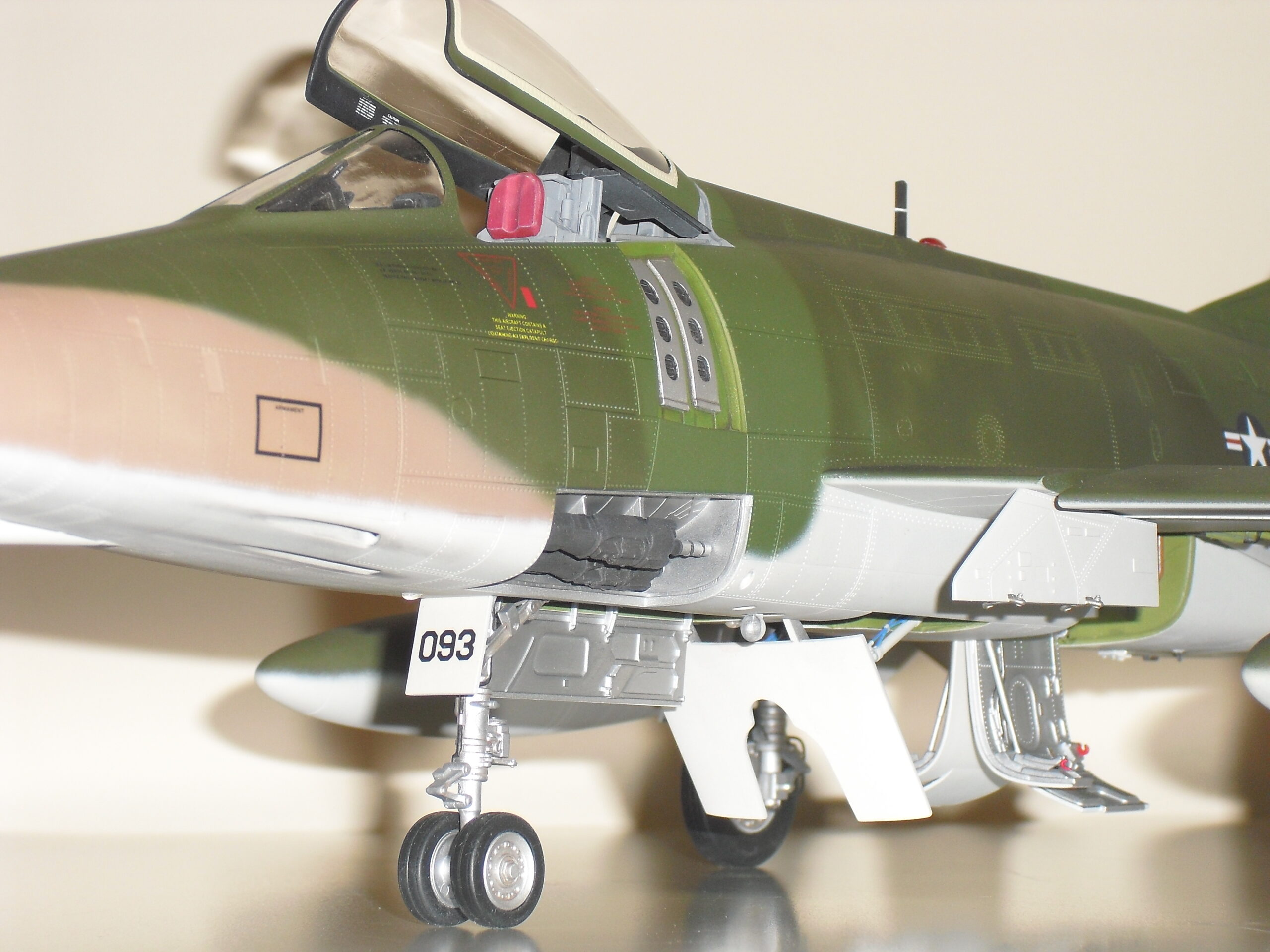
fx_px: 3926
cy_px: 476
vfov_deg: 13.8
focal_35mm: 107
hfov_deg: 18.4
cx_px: 635
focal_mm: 18.9
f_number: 5.6
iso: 200
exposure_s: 1/60
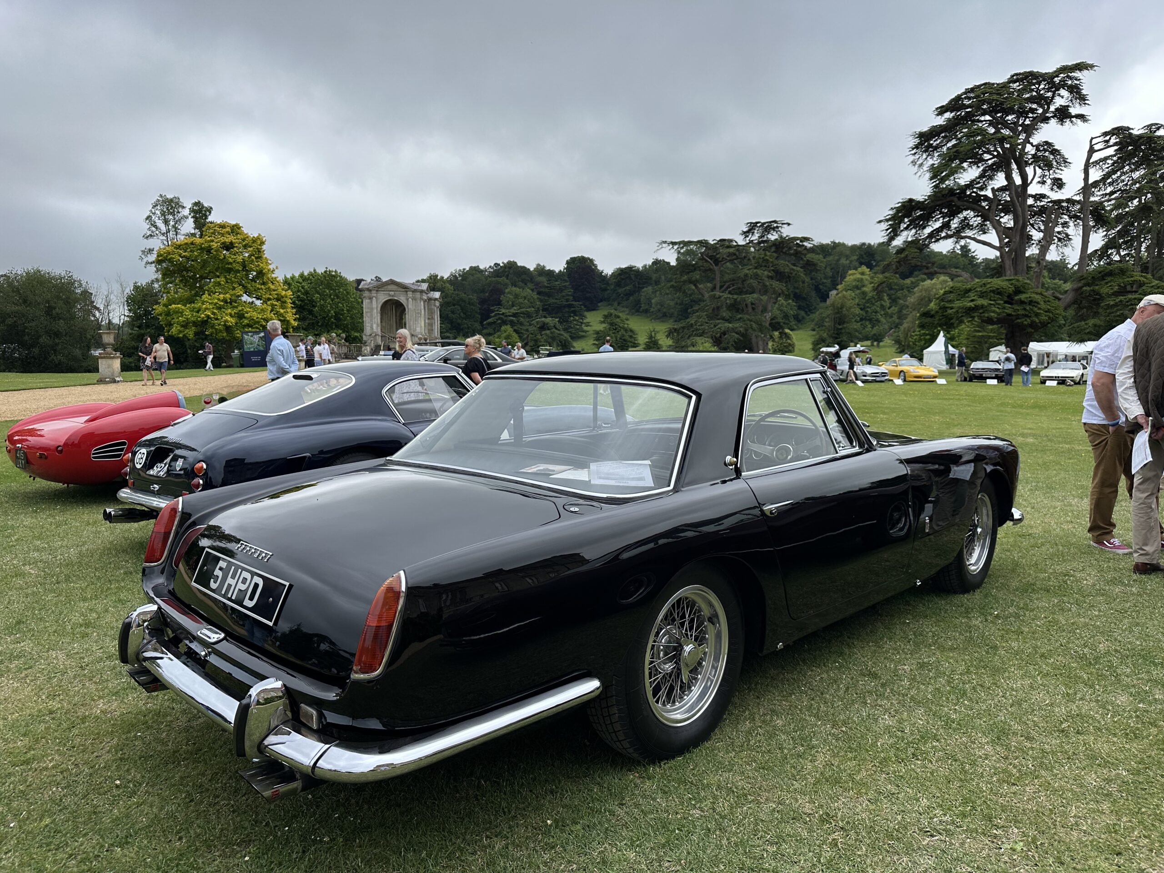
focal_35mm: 24
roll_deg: -0.9
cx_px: 582
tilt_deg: -5.8
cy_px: 436
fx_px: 807
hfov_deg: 71.6
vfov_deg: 56.8
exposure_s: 1/2809
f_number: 1.78
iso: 80
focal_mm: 6.86
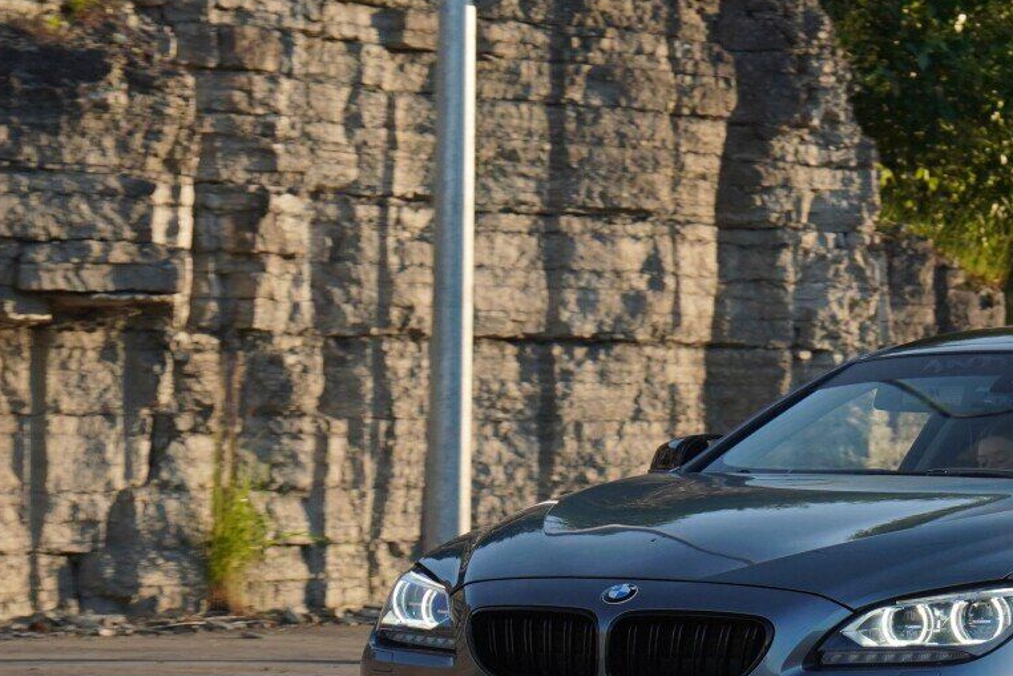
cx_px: 855
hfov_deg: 10.7
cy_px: 435
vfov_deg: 7.2
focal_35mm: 192
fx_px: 5402
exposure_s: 1/400
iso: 200
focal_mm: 50
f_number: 4
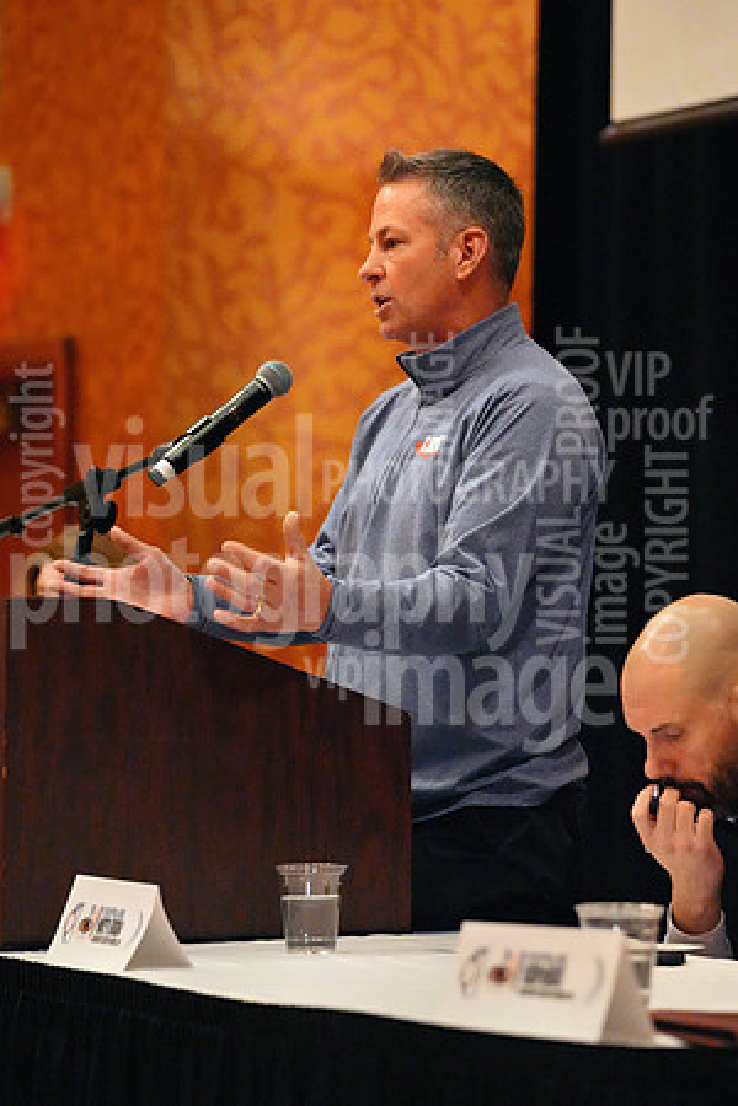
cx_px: 369
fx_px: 4858
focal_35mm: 158
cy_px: 553
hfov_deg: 8.7
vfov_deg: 13.0
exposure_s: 1/250
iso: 12800
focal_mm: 158
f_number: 4.5
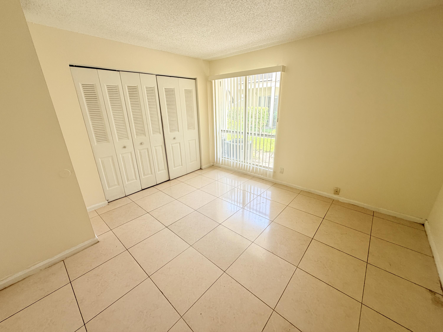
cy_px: 166
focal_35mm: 14
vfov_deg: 85.7
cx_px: 222
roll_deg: +0.0
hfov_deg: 102.1
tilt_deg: -18.5
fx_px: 179
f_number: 2.2
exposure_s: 1/121
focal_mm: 2.22
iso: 100
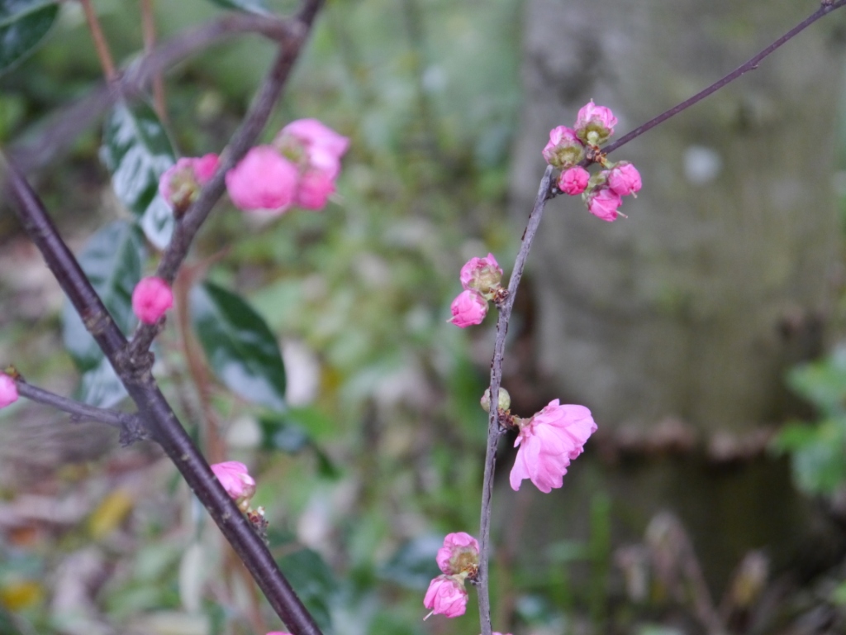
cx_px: 423
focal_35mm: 78
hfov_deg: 25.0
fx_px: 1906
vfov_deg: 18.9
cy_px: 318
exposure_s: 1/60
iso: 1600
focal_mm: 39
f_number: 5.5
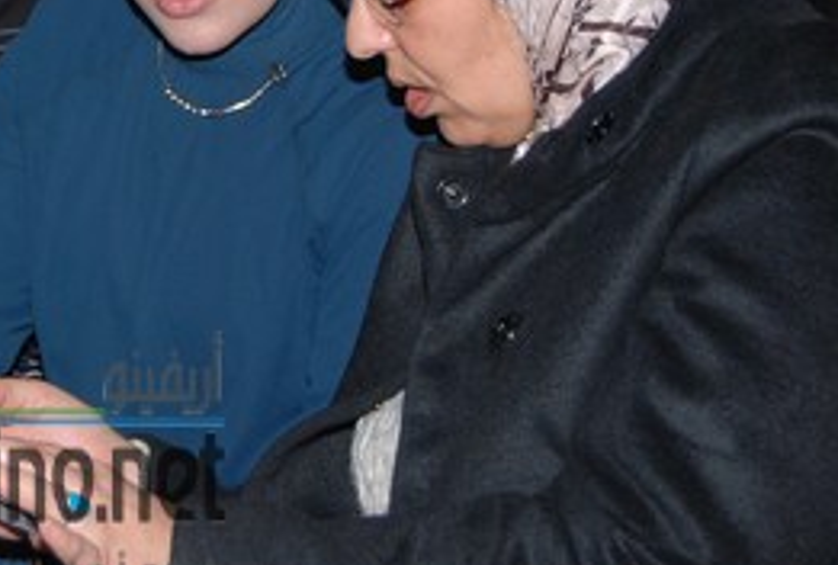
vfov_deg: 8.1
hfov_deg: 12.0
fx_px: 3948
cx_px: 19
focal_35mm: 169
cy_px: -83
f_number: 5.3
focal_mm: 46
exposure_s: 1/60
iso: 200
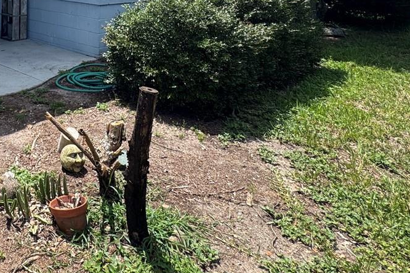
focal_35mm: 35
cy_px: -42
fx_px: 399
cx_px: 11
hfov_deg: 46.6
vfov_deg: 32.3
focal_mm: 2.22
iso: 40
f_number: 2.2
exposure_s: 1/771
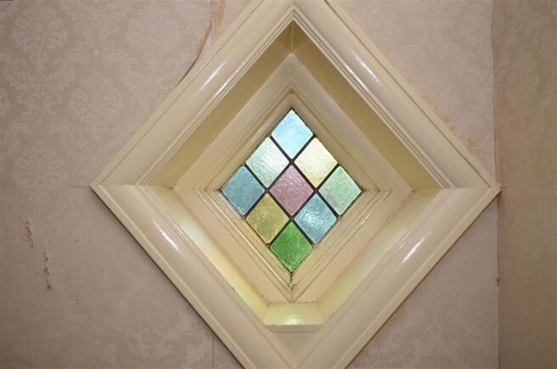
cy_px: 184
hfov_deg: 62.0
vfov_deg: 43.5
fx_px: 463
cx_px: 278
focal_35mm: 30
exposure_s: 1/100
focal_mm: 20
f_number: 5.6
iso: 200
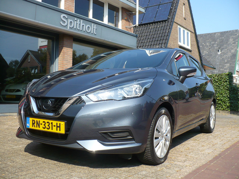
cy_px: 90
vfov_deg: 38.7
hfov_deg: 50.1
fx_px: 255
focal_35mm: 37
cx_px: 120
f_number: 2.8
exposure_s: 1/800
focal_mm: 6.1
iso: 100
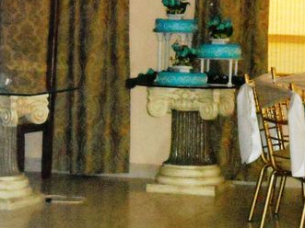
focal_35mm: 203
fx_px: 1788
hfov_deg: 9.7
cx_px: 161
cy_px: 110
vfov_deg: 7.3
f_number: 4.7
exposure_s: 1/125
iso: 1532
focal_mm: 17.1
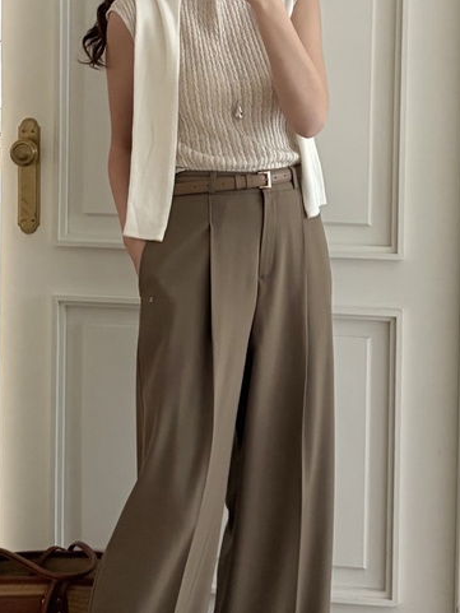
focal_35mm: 54
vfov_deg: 35.5
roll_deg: -2.3
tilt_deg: -13.9
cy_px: 279
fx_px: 956
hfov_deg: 27.0
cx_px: 209
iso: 250
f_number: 1.6
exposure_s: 1/60
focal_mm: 5.96
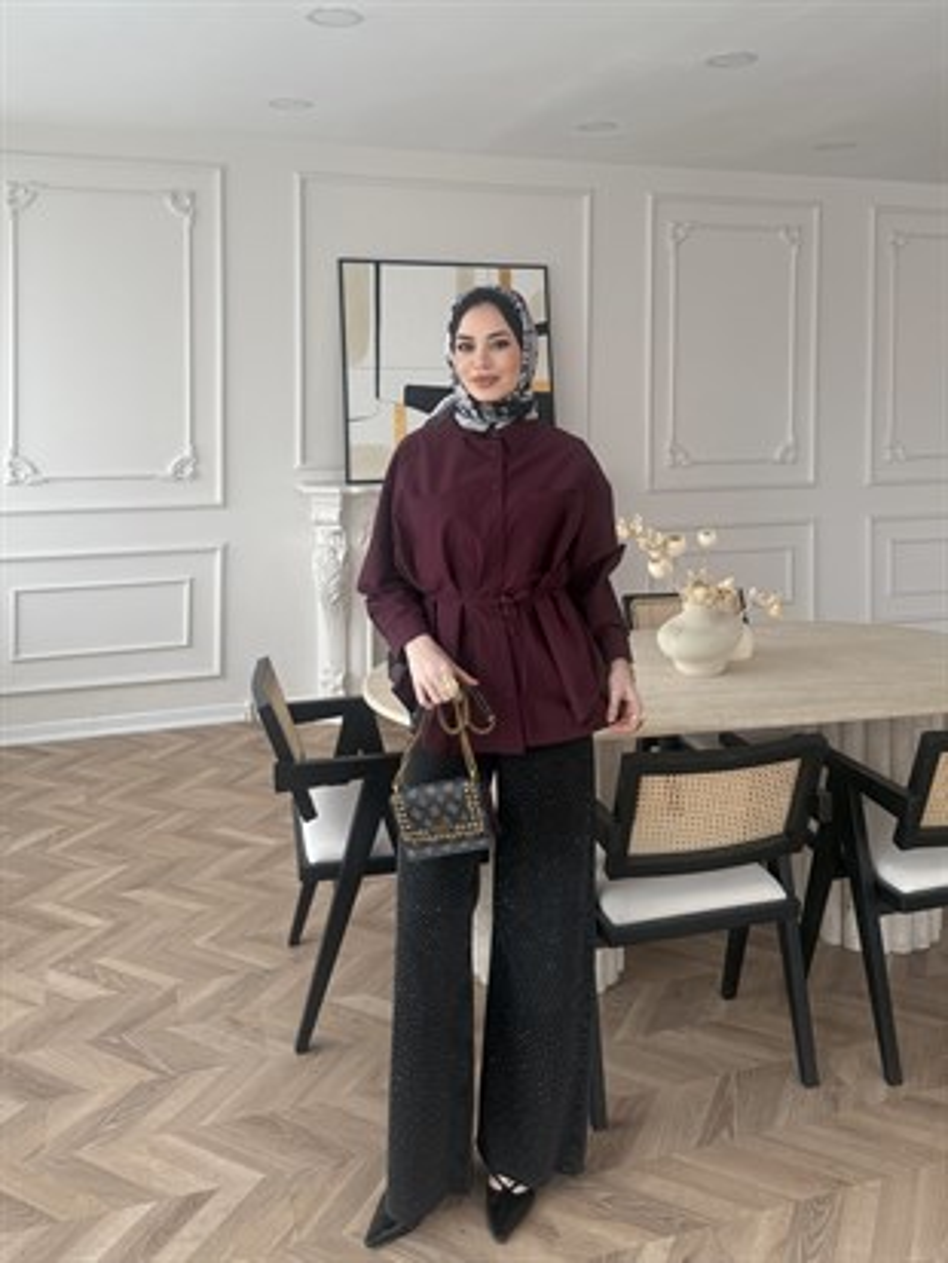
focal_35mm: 24
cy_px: 632
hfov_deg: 56.8
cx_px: 474
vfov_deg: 71.6
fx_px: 876
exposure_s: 1/121
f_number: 1.78
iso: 100
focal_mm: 6.76
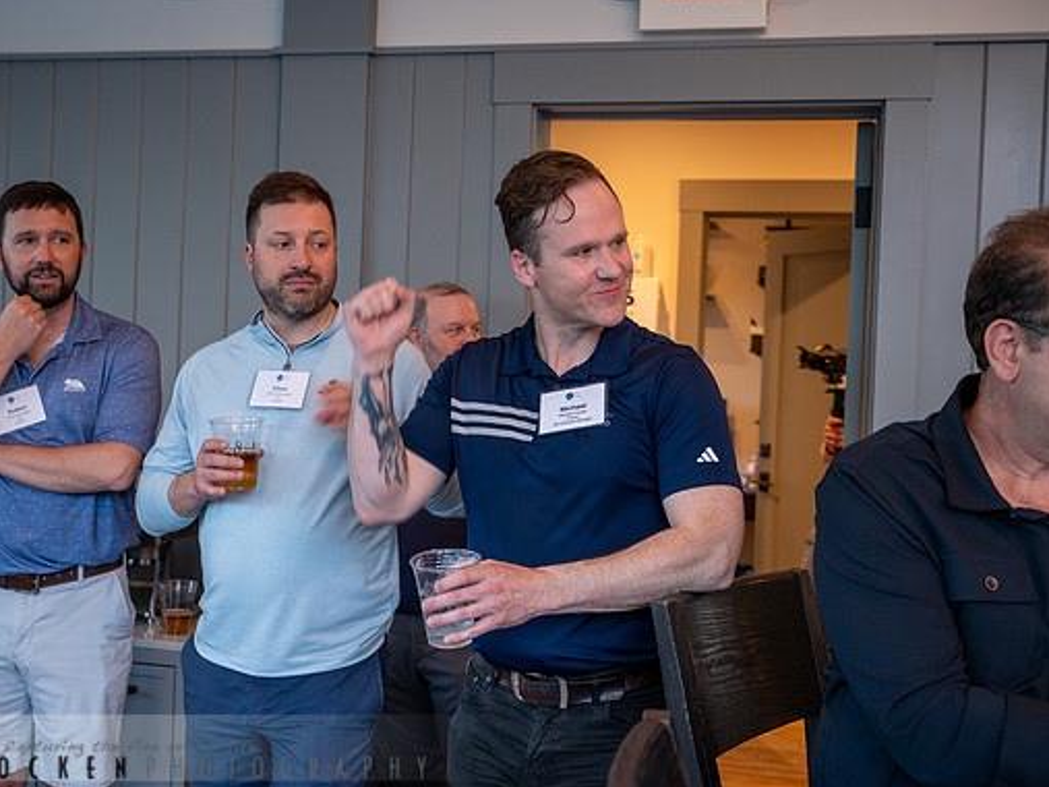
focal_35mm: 44
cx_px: 499
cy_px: 396
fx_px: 1333
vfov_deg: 32.9
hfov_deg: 42.9
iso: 1600
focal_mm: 40
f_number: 4
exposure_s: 1/80
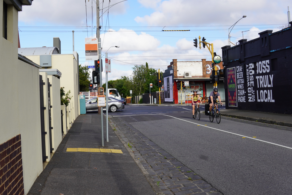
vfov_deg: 29.9
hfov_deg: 43.6
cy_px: 98
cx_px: 146
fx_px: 365
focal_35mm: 45
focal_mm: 30
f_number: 10
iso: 100
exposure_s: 1/160
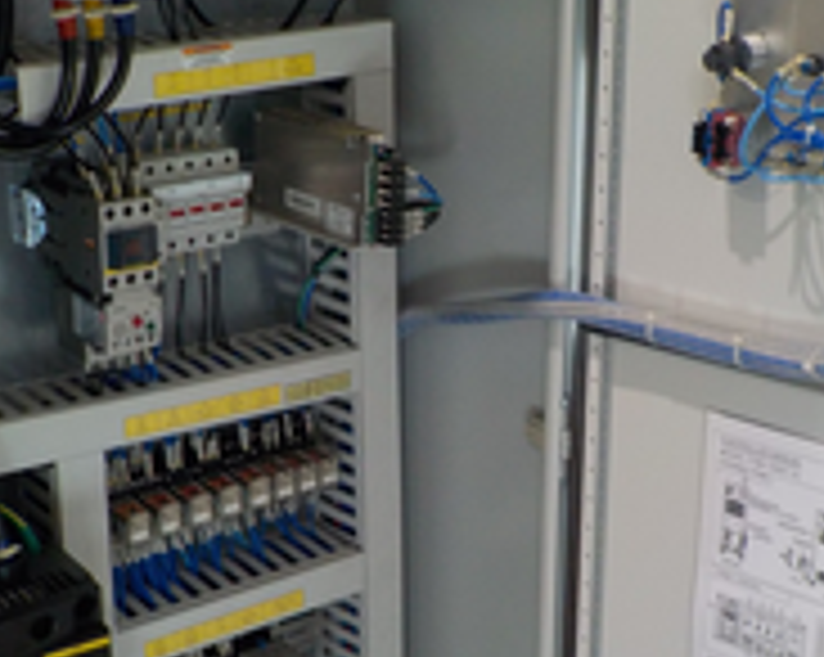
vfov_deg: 23.8
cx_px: 410
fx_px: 1559
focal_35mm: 64
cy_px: 369
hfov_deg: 29.6
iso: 200
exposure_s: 1/30
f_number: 3.3
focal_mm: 4.1
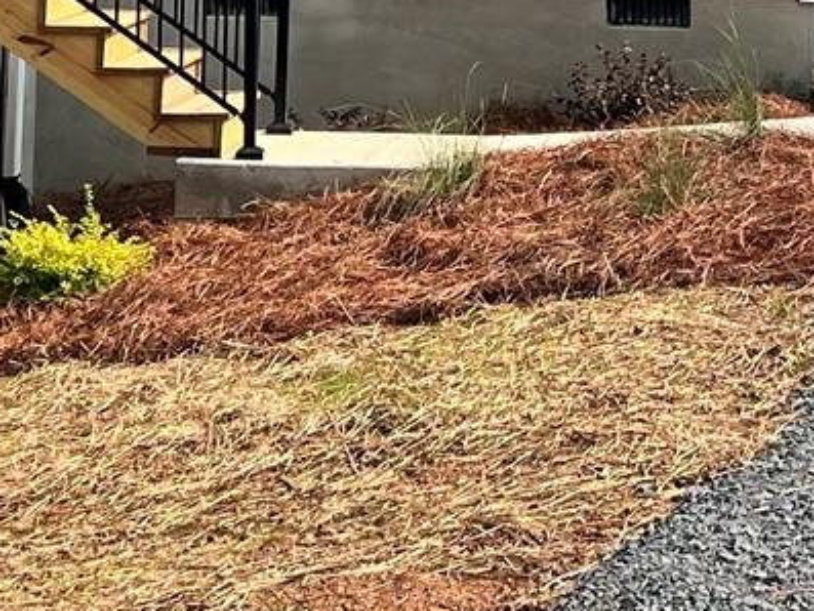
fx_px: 3152
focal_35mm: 134
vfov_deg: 10.4
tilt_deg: +5.5
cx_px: 369
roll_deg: -0.9
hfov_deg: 14.7
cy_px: -496
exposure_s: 1/2632
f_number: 1.5
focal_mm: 5.7
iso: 50
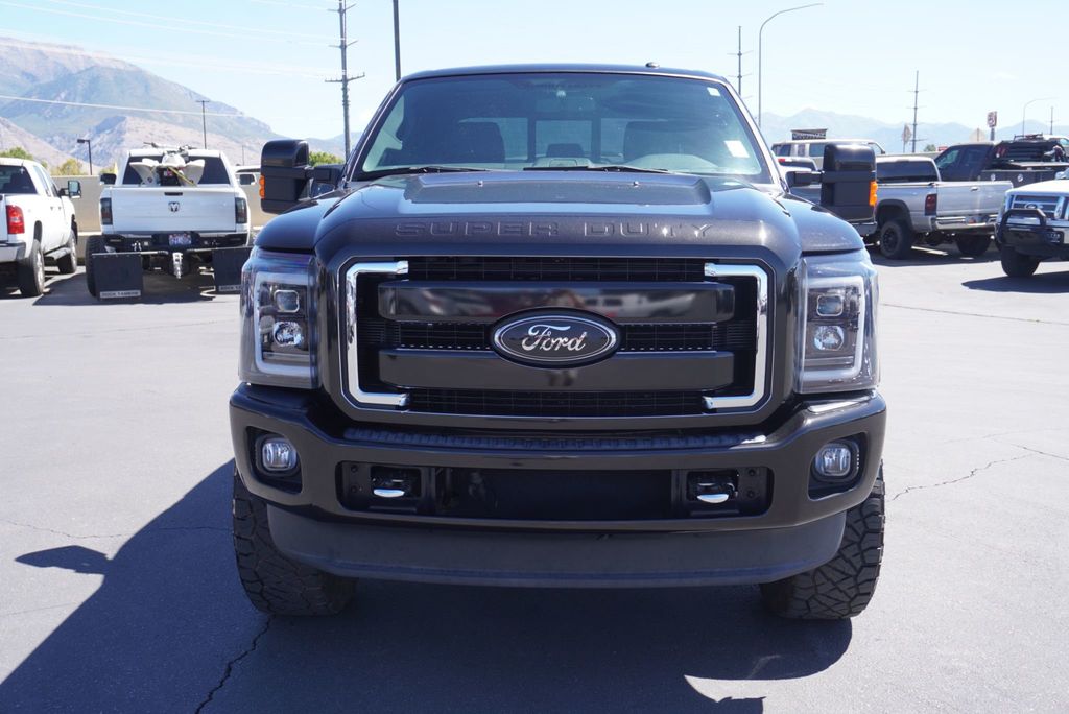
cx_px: 534
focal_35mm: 34
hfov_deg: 55.1
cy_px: 357
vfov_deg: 38.4
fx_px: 1025
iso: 100
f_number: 6.3
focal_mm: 23
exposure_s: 1/125
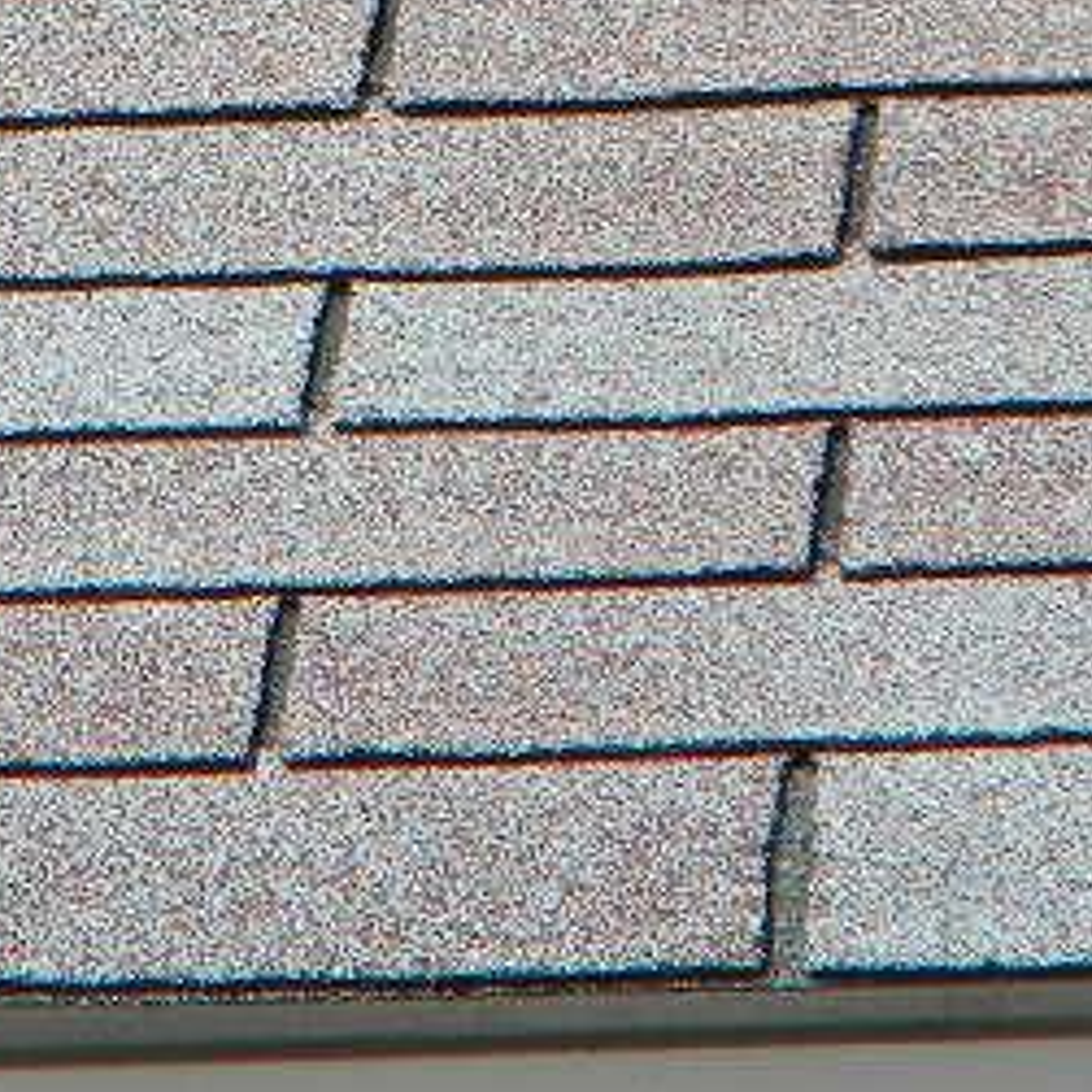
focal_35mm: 1001
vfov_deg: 1.7
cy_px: -526
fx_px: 35726
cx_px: -344
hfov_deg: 1.8
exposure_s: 1/306
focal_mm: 50.4
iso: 80
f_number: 5.4
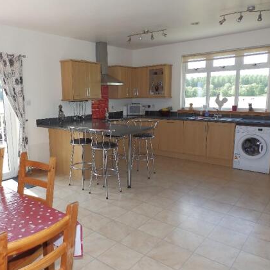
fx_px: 238
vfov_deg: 59.1
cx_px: 103
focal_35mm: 27
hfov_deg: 58.4
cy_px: 135
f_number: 3.4
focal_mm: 4
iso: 80
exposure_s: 1/80
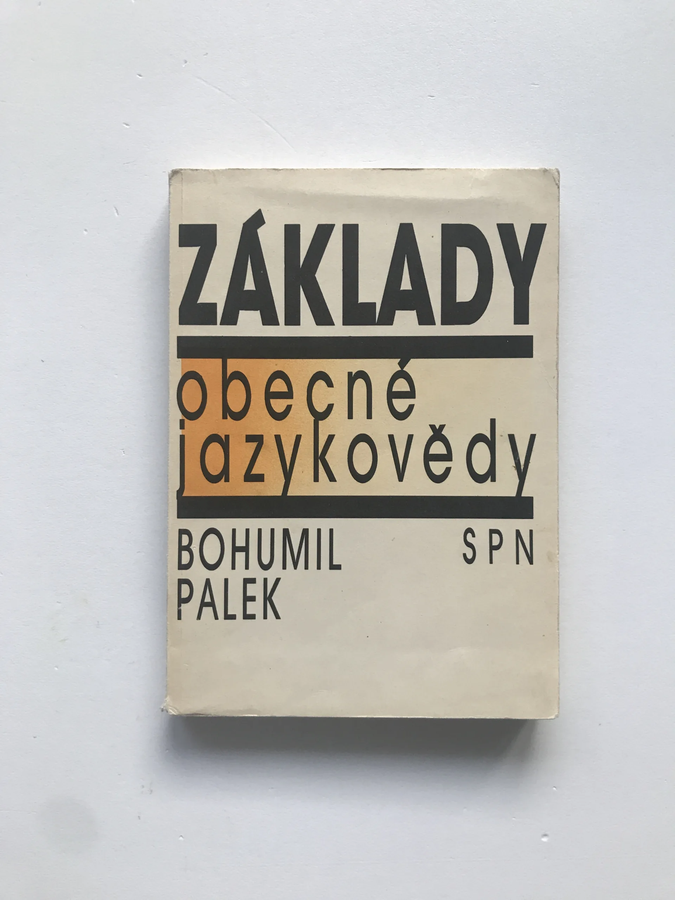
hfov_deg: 49.7
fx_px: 728
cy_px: 450
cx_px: 338
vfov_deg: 63.4
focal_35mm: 28
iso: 20
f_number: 1.8
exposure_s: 1/33
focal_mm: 3.99
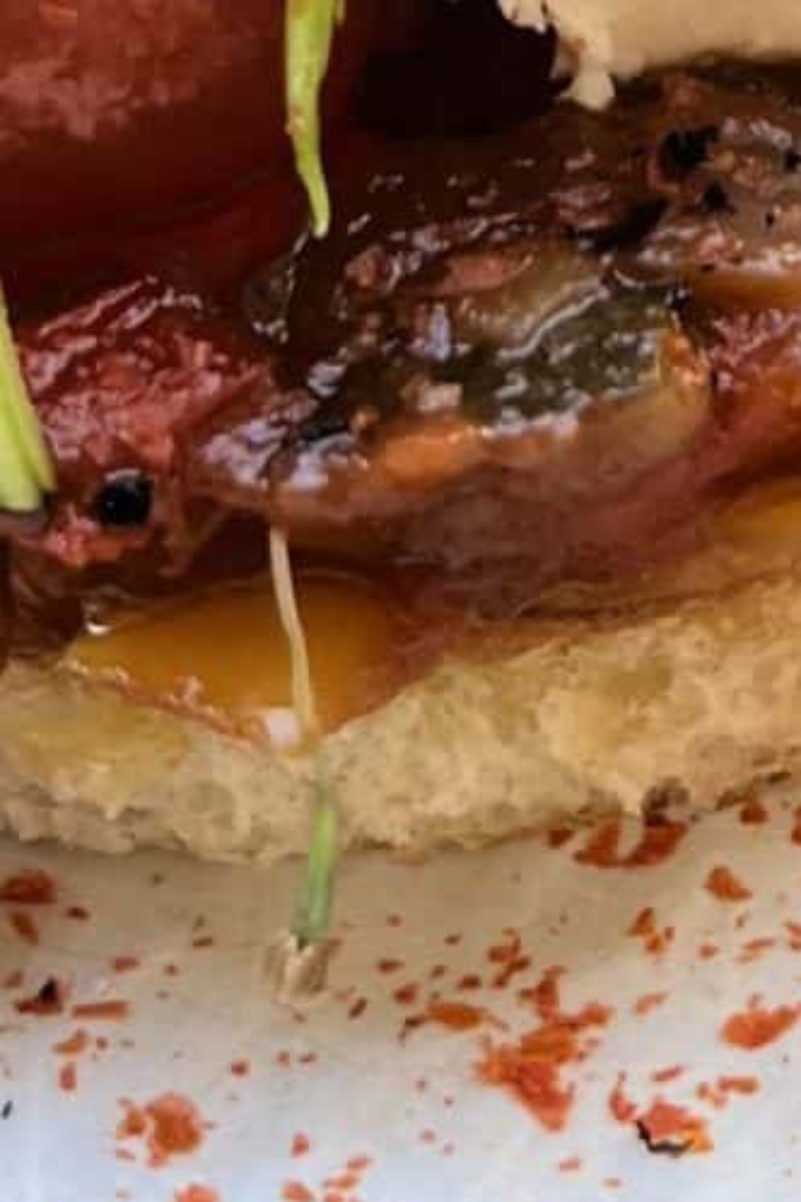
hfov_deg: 9.7
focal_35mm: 139
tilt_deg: -23.9
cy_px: -927
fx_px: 4639
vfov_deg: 13.3
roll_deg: -0.6
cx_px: 965
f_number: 1.6
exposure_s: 1/158
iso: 40
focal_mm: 5.1
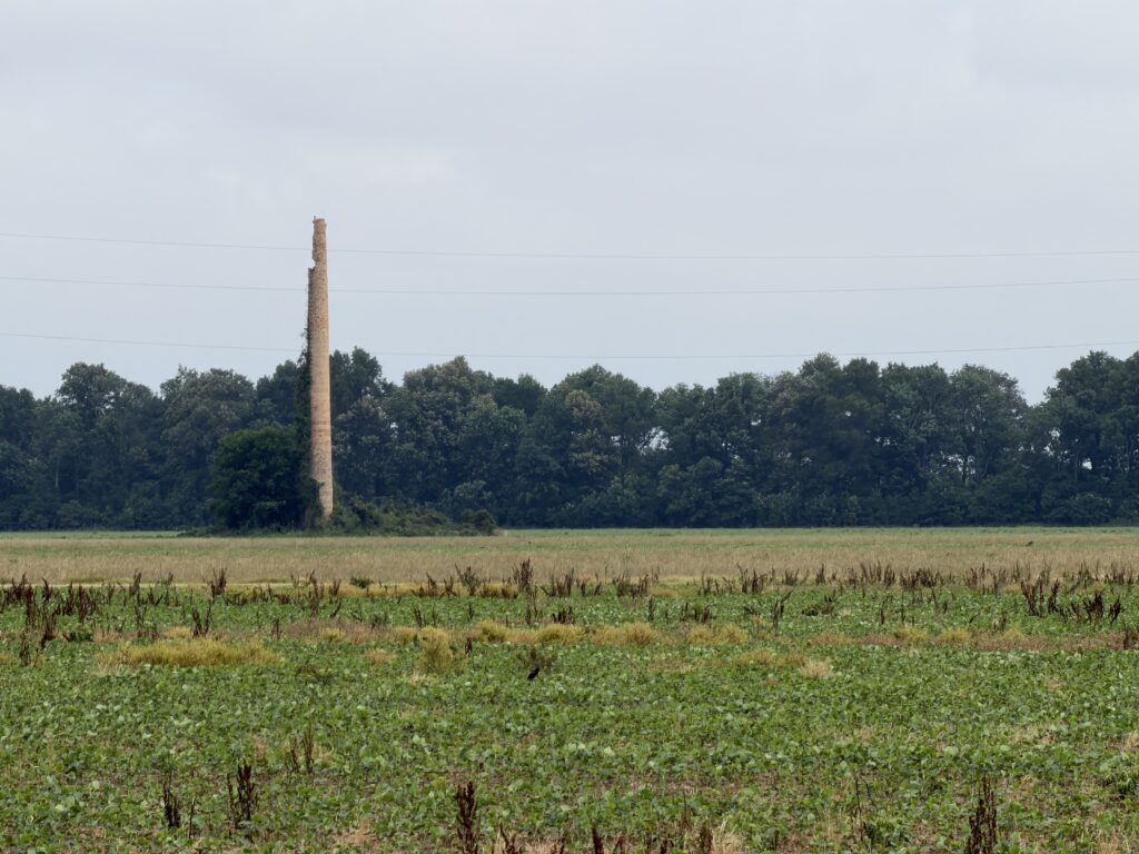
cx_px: 570
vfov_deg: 7.4
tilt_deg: +0.7
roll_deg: +0.2
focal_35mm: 200
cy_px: 427
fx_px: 6581
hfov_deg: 9.9
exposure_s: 1/639
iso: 20
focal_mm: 16.89
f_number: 2.8
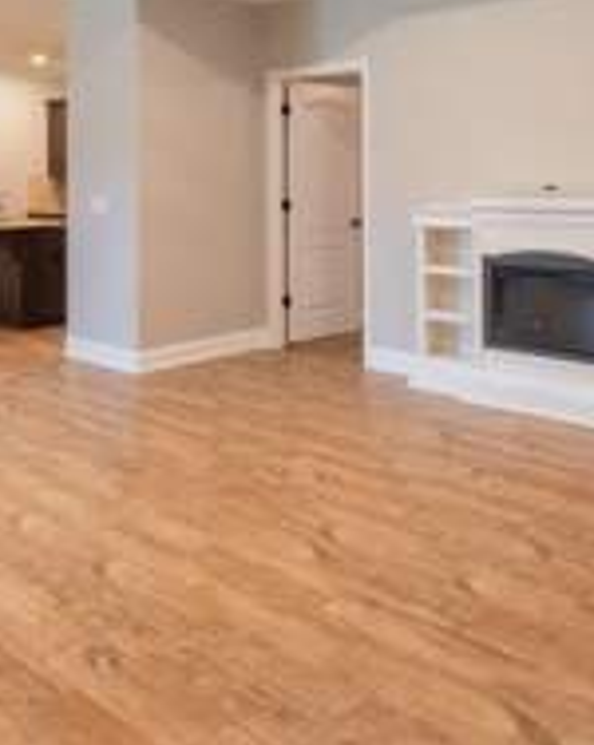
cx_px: 218
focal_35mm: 36
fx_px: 792
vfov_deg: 48.3
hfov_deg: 40.8
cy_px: 182
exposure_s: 1/50
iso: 1250
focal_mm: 10
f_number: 5.6
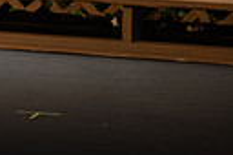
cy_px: -168
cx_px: -293
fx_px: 9353
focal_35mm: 1447
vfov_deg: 0.9
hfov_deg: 1.4
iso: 800
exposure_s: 1/200
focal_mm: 320
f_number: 6.3
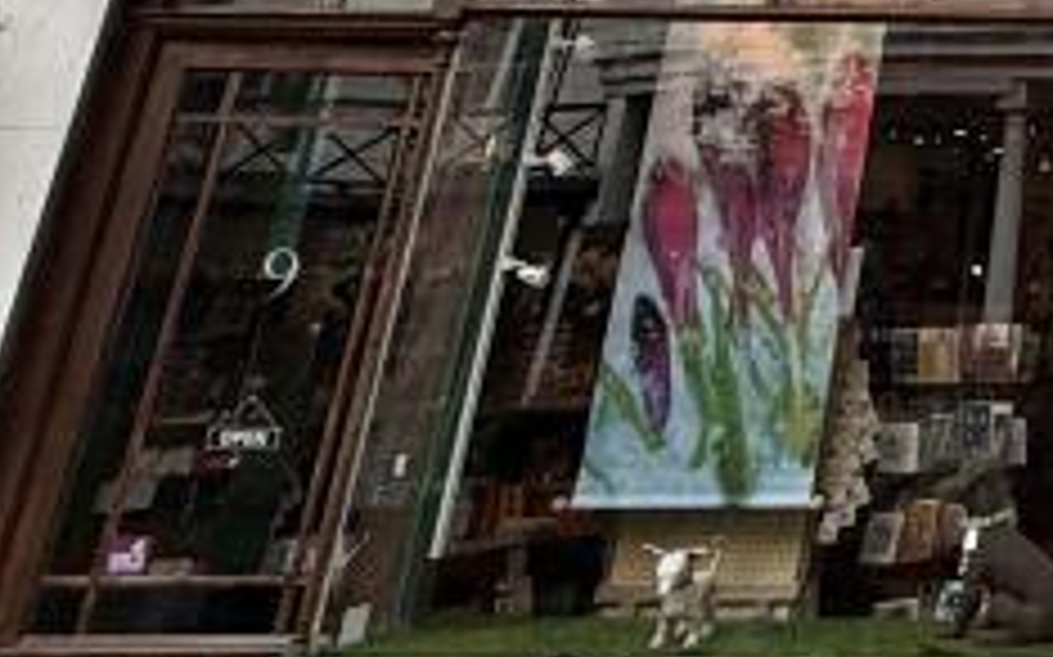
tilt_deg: +20.9
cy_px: -360
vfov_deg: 17.7
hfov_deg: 23.1
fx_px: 1864
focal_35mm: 65
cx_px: 1710
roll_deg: -0.5
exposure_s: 1/99
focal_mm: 2.22
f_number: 2.2
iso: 64
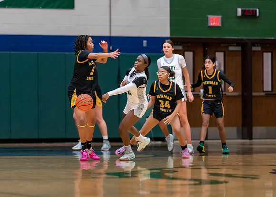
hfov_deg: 8.8
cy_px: 93
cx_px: 116
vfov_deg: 6.3
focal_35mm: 229
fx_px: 1794
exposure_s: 1/1250
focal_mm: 135
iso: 2000
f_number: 1.8
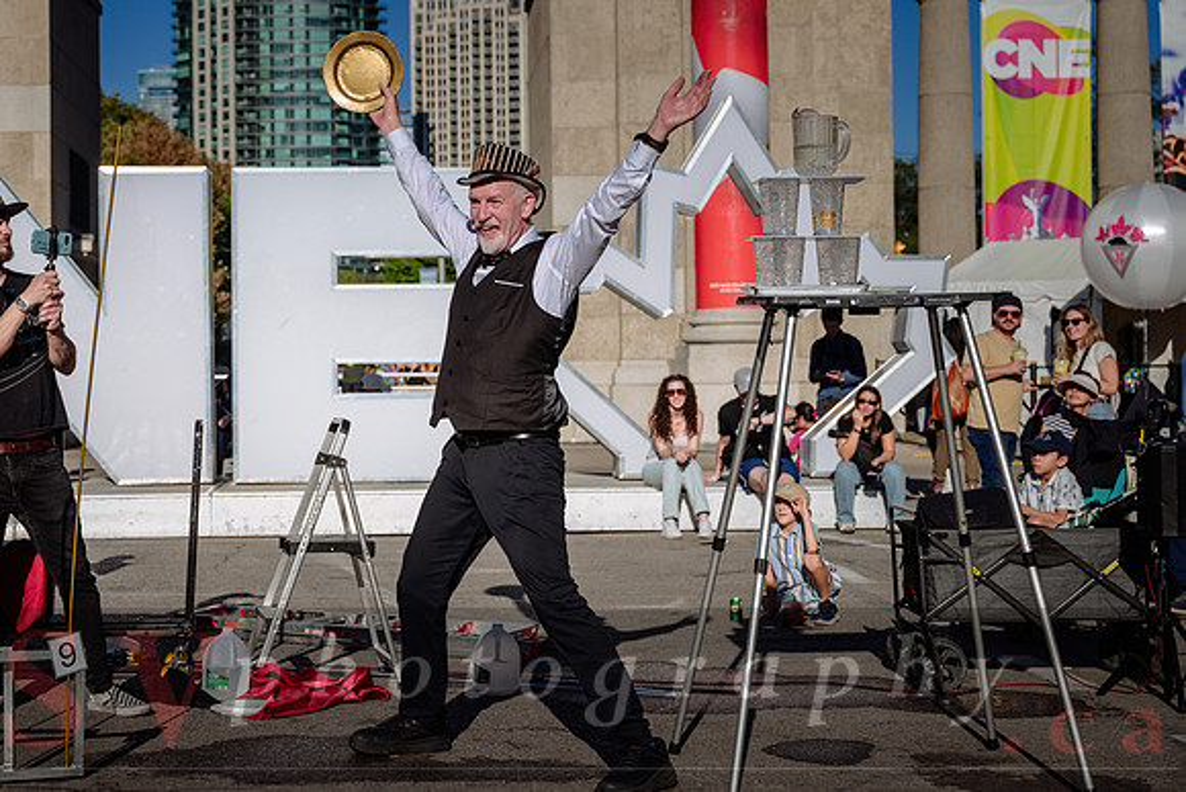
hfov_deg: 32.6
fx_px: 2017
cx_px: 460
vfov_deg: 22.2
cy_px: 307
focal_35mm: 61
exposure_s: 1/800
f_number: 4
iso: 64
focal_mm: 50
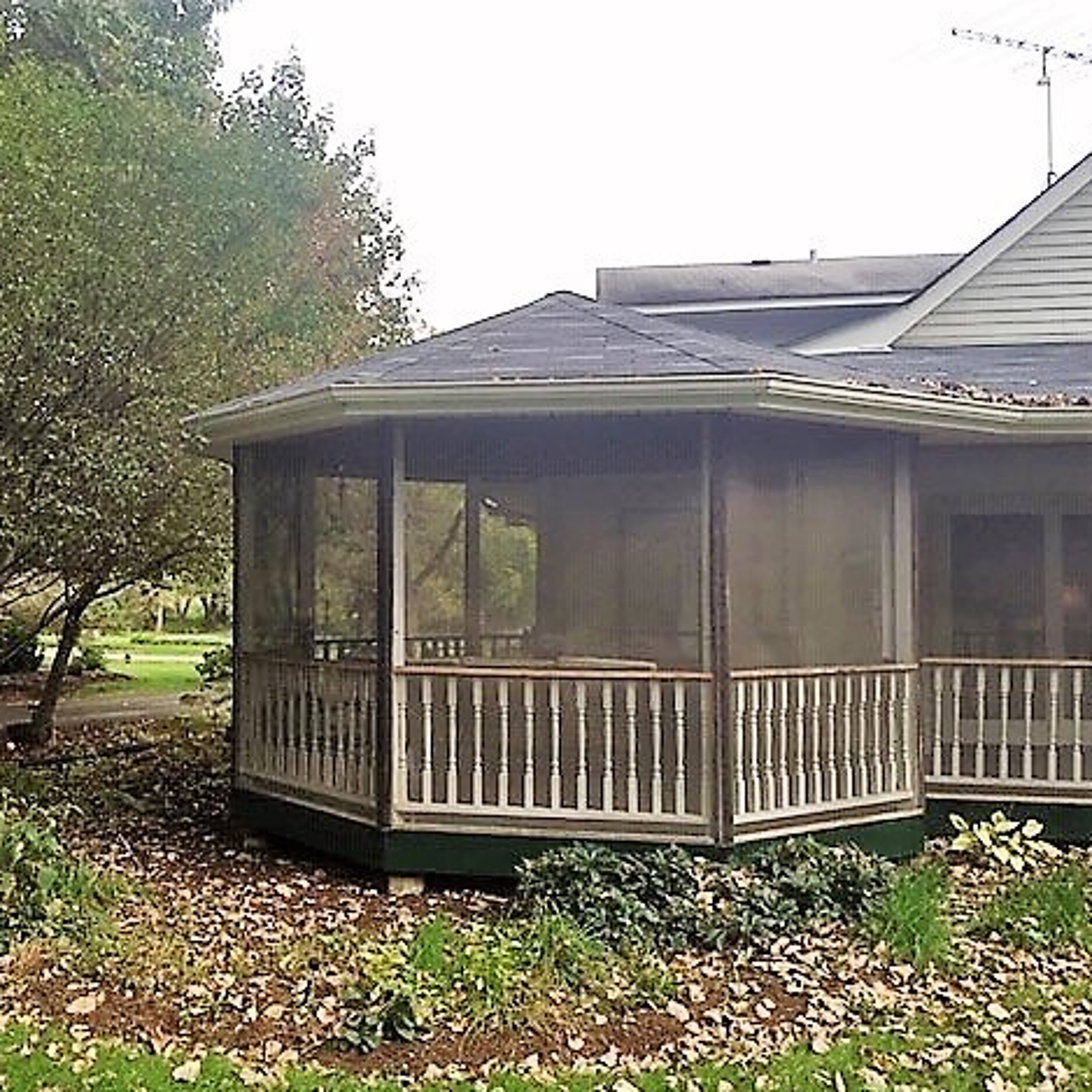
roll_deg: +0.1
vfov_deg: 47.2
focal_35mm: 35
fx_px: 1249
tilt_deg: +0.6
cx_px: 361
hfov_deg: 46.5
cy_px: 552
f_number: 2.2
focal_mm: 4.15
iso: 32
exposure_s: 1/694
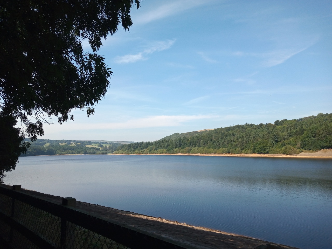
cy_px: 124
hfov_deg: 81.7
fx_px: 192
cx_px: 166
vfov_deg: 66.0
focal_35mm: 20
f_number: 2
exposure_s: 1/925
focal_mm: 3.54
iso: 113
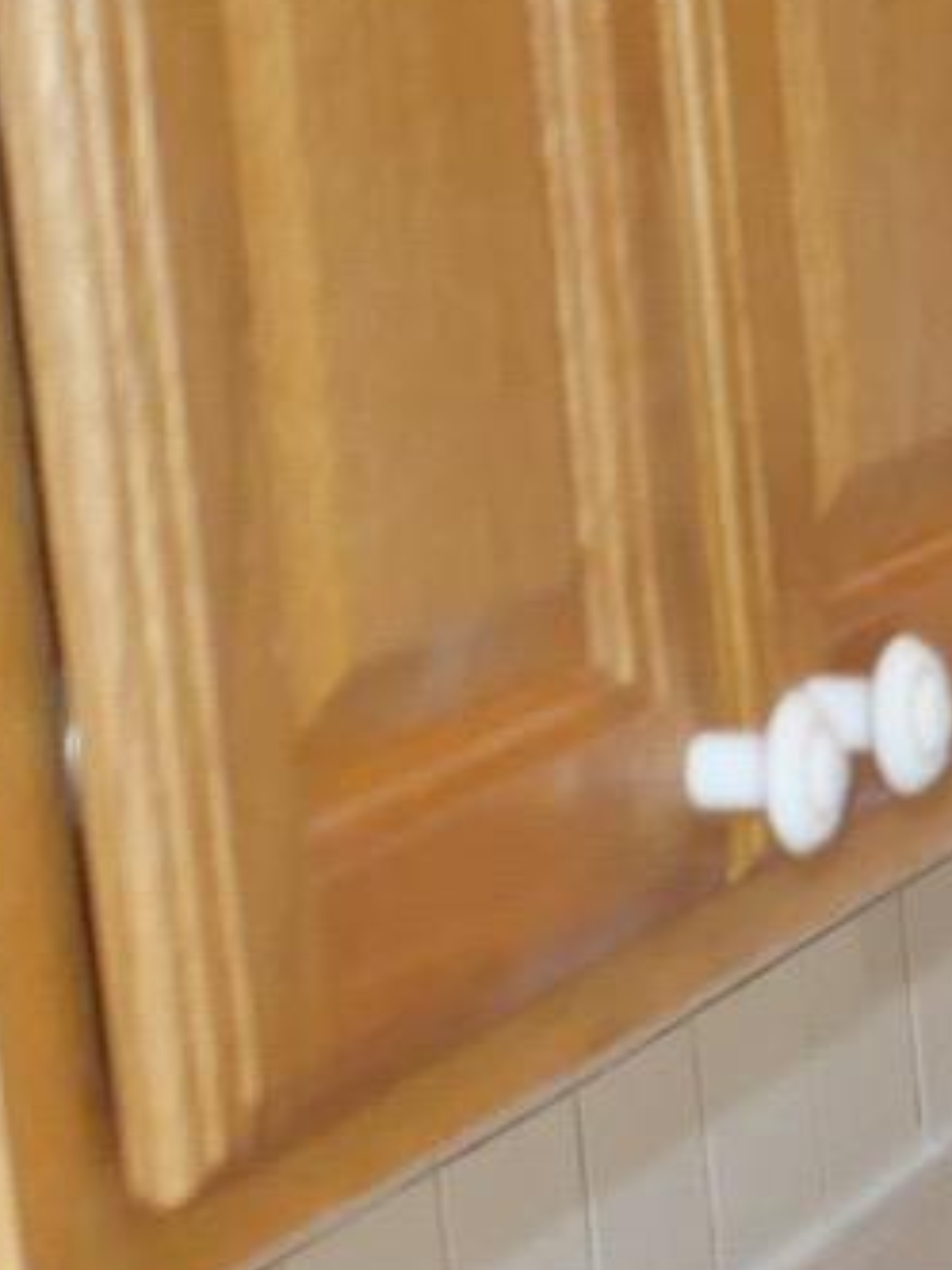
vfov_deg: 12.7
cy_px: 1197
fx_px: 5647
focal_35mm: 154
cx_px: 3185
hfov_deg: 7.8
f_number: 1.7
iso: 800
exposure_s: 1/60
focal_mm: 11.1
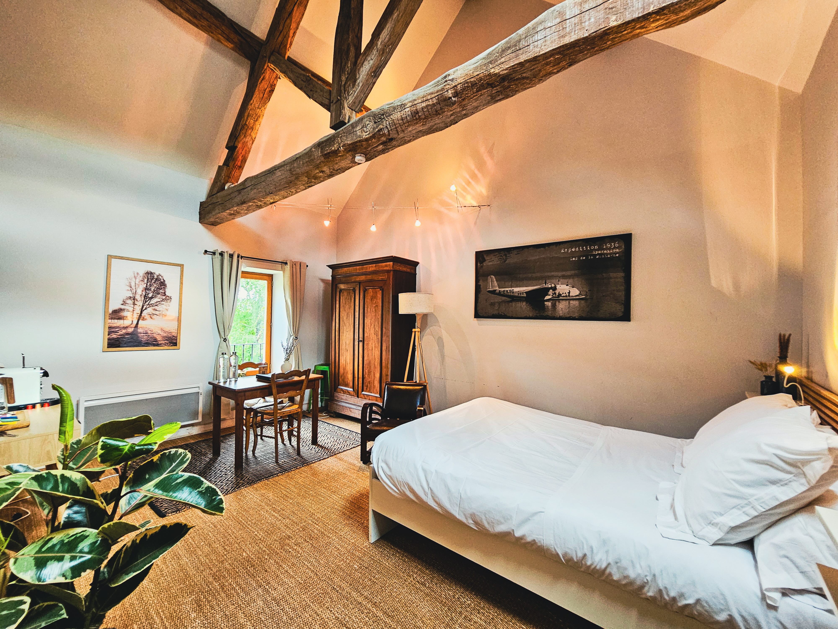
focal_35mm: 13
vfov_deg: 89.9
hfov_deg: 106.2
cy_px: 314
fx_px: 315
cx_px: 419
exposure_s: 1/50
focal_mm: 2.2
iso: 250
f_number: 2.2
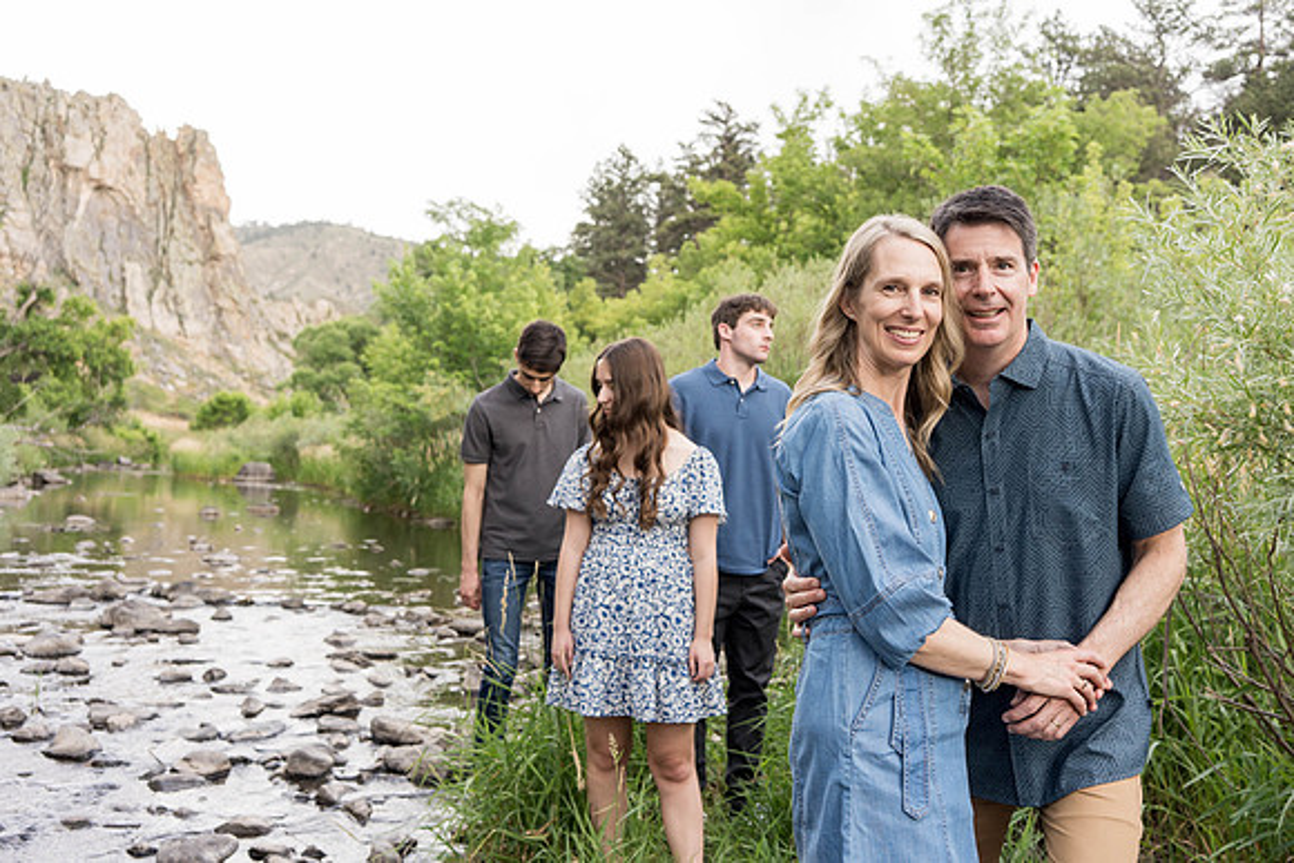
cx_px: 647
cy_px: 432
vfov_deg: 37.9
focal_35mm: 35
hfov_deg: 54.4
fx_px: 1258
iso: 800
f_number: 5
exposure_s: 1/80
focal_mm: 35
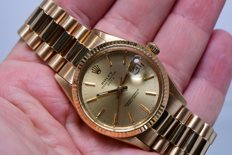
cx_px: 116
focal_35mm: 127
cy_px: 78
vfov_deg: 10.8
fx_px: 818
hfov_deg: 16.1
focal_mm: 85
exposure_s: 1/60
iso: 1600
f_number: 18
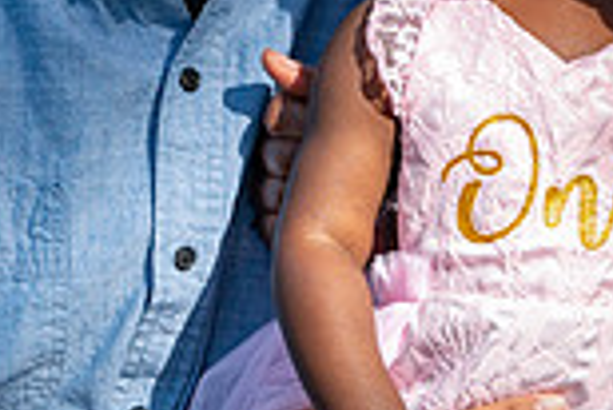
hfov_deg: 5.3
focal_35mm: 384
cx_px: 629
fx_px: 6545
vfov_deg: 3.6
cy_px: -191
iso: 250
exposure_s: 1/1250
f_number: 4
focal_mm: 102
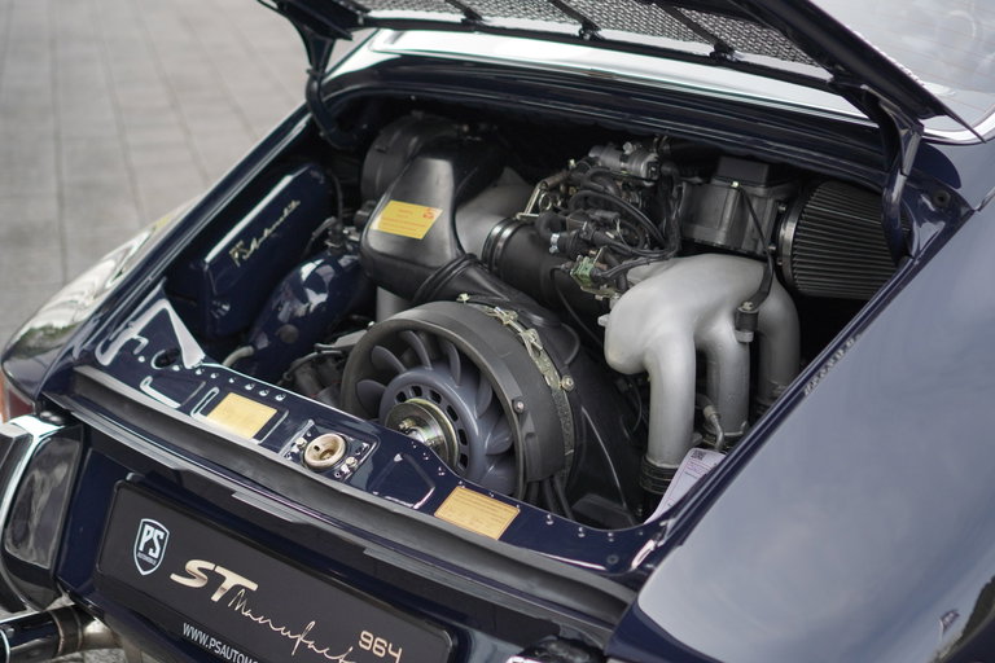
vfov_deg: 25.8
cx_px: 498
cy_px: 332
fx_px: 1451
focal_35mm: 52
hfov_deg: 37.9
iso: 400
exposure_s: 1/1600
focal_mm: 35
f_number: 2.2
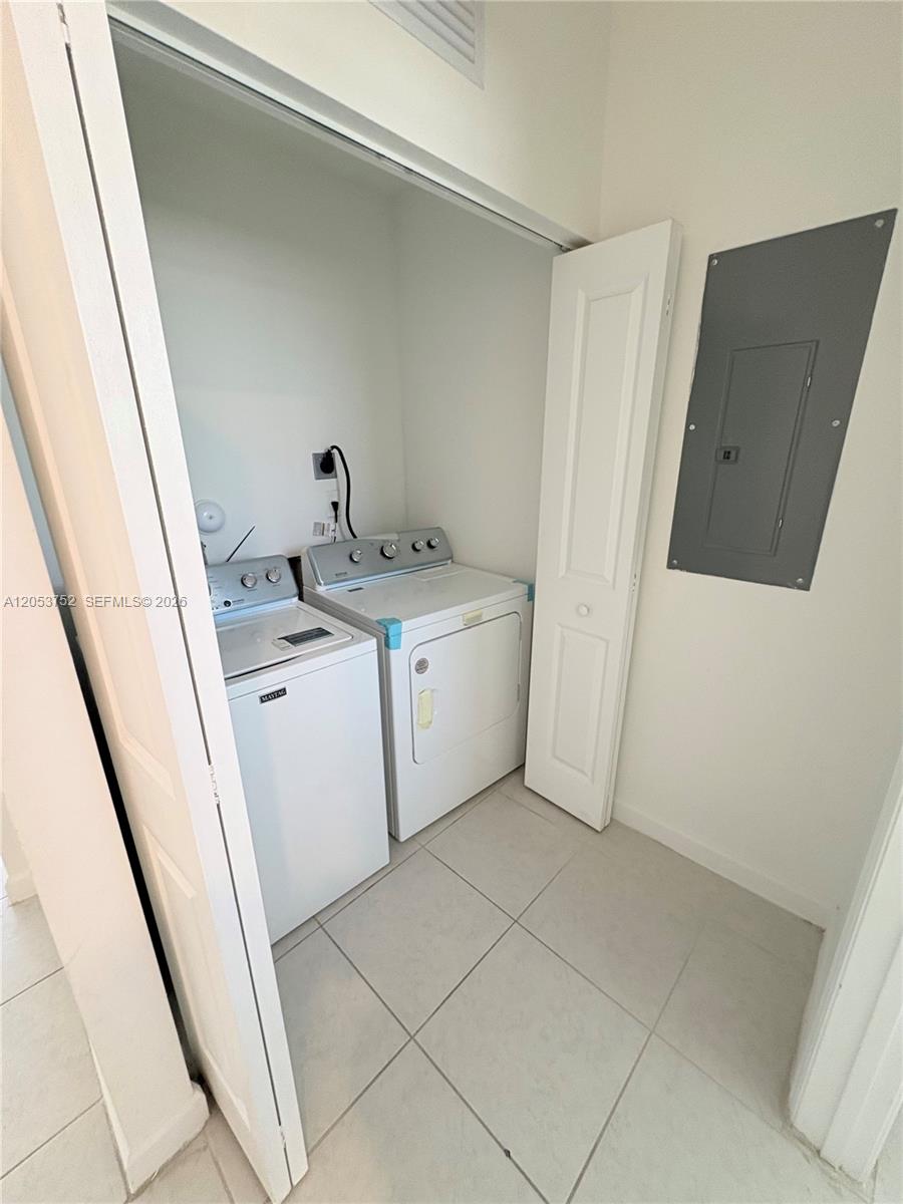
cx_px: 452
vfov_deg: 102.1
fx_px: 487
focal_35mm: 14
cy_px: 602
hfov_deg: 85.7
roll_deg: +0.9
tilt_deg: -17.4
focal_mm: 2.22
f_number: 2.2
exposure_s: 1/60
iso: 250
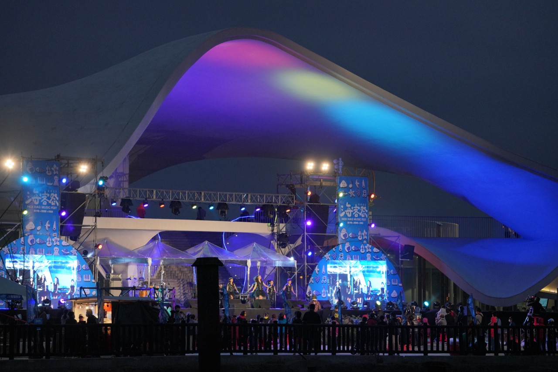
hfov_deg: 10.3
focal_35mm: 200
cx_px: 279
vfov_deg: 6.9
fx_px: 3101
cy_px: 186
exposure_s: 1/200
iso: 2000
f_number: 5.6
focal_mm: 200
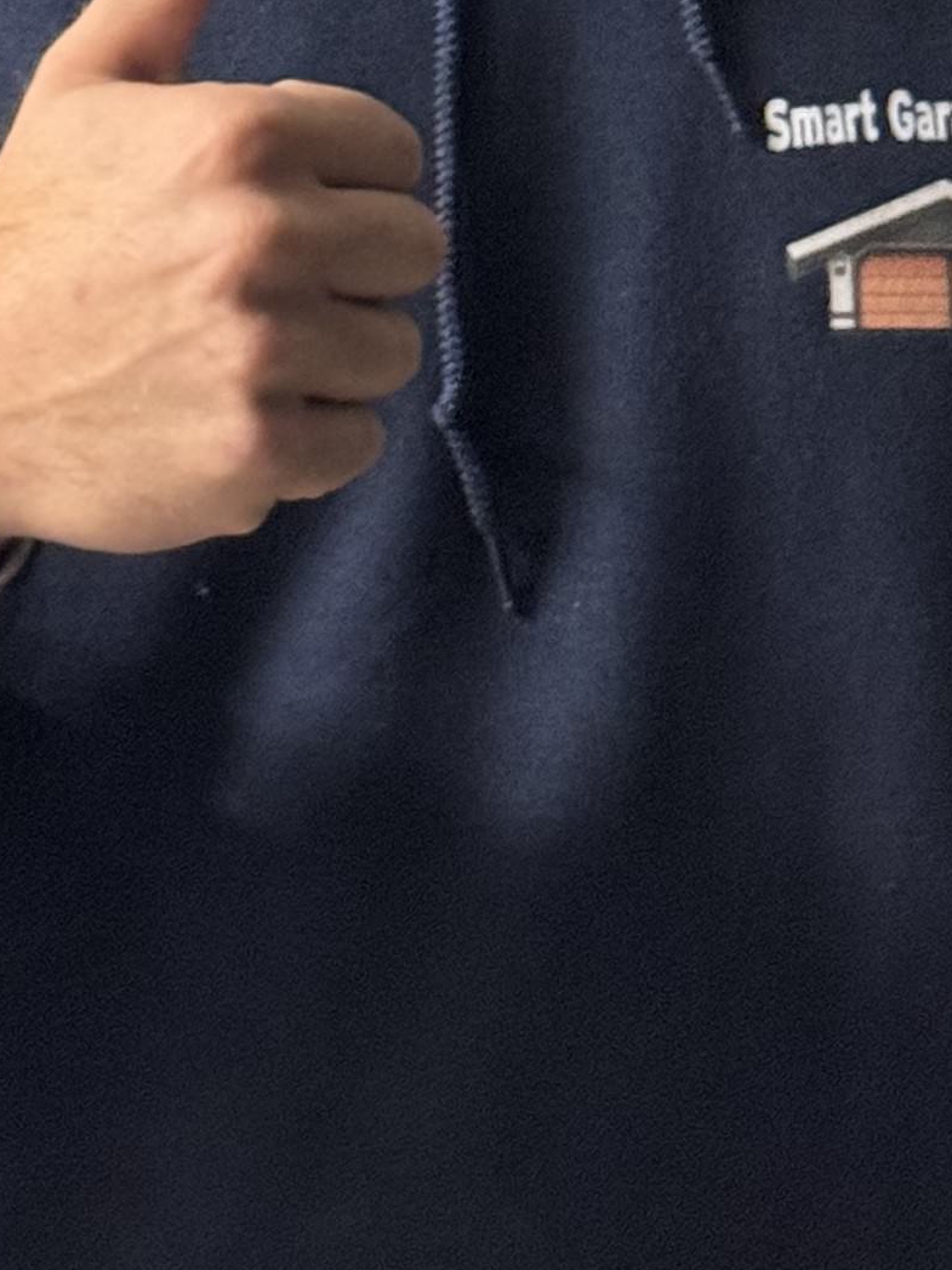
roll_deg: -1.0
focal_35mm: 185
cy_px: -523
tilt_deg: -4.4
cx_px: -236
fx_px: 6781
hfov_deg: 7.9
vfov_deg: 10.4
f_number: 1.78
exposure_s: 1/40
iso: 400
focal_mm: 6.76
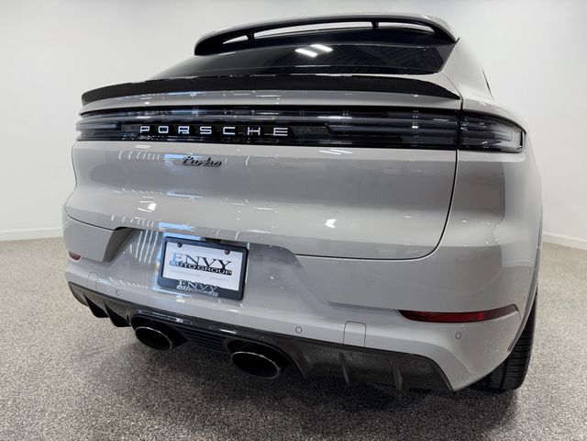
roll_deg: -1.1
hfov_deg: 71.6
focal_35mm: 24
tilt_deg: -10.4
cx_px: 294
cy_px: 220
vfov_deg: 56.8
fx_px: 407
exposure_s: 1/148
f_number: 1.78
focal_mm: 6.76
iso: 50
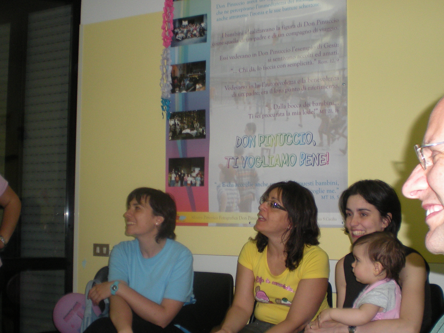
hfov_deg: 38.9
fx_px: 628
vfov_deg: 29.7
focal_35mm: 49
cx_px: 248
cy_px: 183
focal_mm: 6.3
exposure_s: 1/60
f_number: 3.1
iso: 155
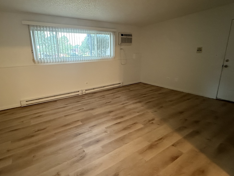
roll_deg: +2.5
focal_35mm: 18
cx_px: 96
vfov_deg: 71.5
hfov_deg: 86.9
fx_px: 122
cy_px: 82
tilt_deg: -12.4
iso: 640
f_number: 2.2
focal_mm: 2.22
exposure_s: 1/60
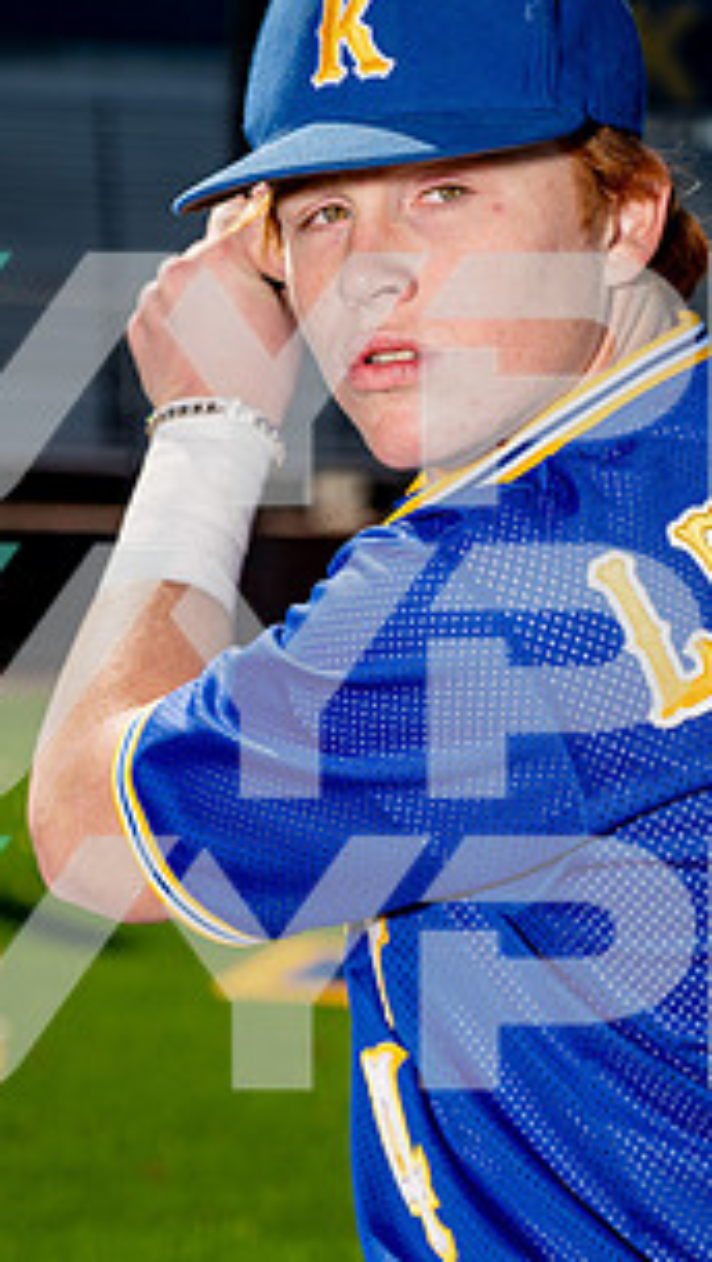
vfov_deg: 20.9
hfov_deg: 11.9
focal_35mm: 102
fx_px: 3417
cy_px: 674
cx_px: 381
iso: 100
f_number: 4
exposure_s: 1/2000
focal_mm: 66
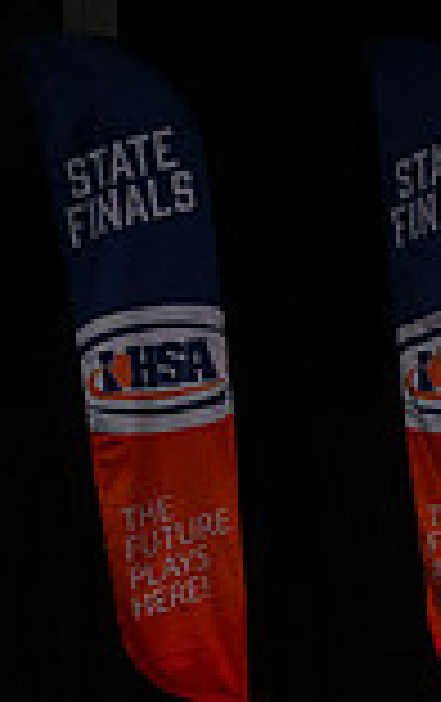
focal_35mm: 272
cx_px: 1256
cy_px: 626
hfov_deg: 4.7
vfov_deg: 7.7
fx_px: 5211
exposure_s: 1/1000
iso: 6400
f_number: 4
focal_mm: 48
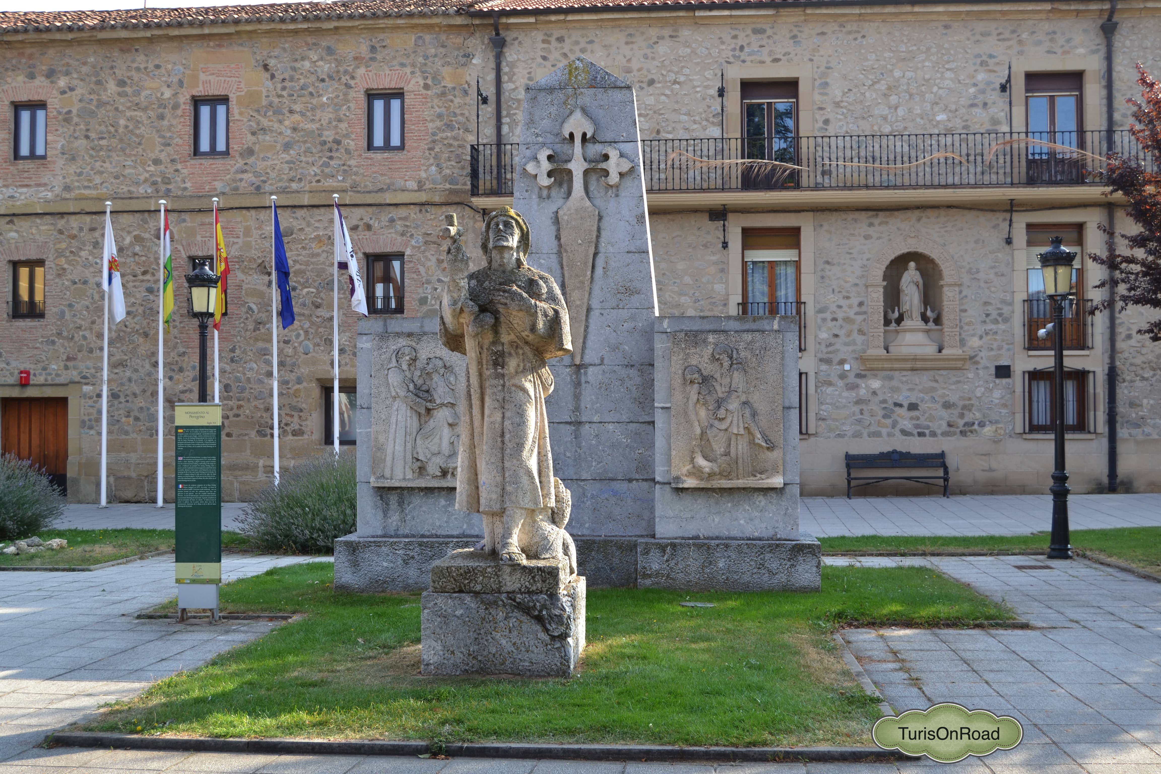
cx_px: 580
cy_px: 387
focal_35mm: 39
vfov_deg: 34.2
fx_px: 1258
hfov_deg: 49.6
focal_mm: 26
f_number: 5.6
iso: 125
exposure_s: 1/125
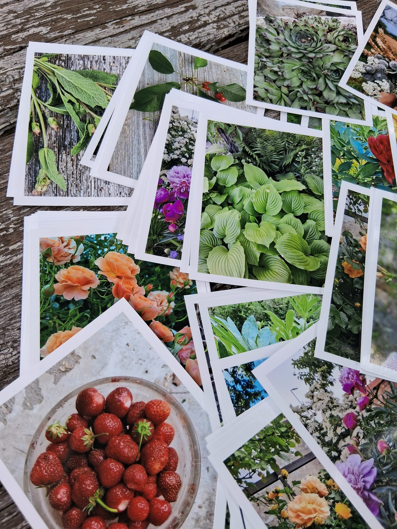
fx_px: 398
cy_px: 264
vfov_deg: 67.3
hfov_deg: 53.1
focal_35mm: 26
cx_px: 198
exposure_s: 1/100
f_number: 1.8
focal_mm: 3.98
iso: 32
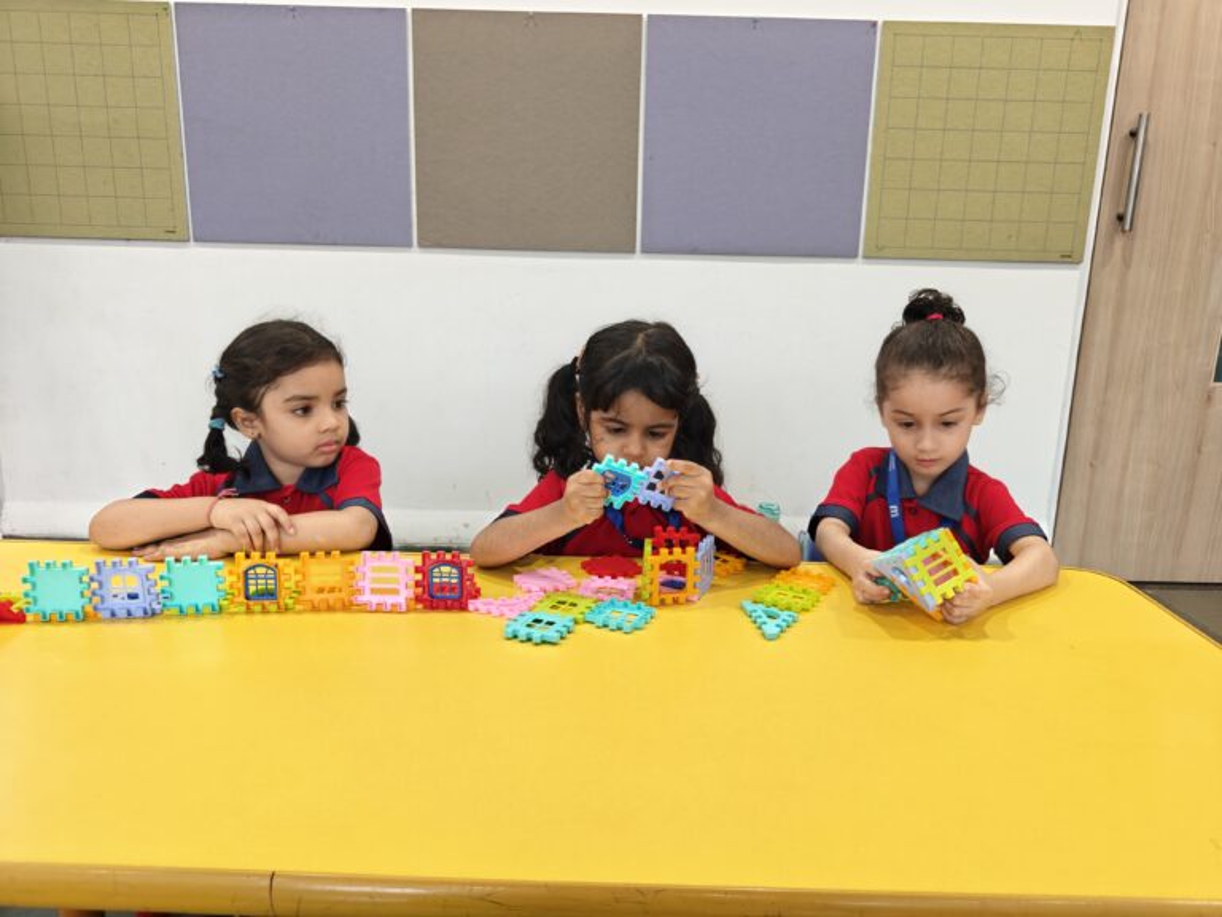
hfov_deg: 71.6
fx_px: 847
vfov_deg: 56.8
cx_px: 611
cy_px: 458
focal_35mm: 24
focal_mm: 5.59
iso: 800
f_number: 1.8
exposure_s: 1/50
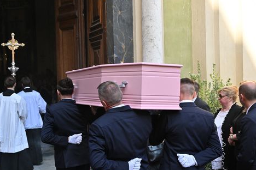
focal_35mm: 57
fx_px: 405
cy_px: 89
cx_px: 117
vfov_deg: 23.8
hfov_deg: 35.0
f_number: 9
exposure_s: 1/320
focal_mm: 46
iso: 800
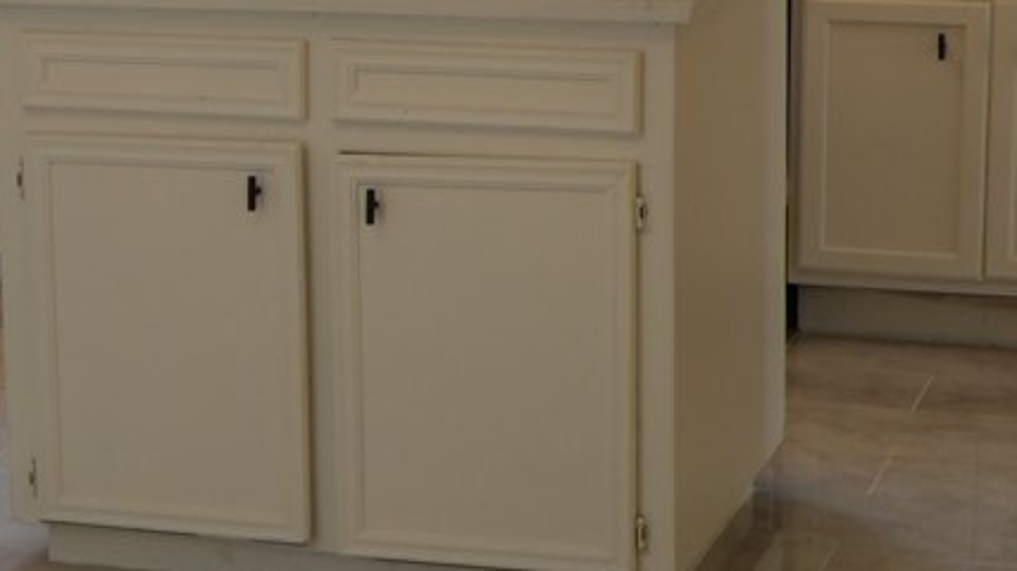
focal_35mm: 107
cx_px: 188
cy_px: 186
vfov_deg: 11.3
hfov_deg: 19.8
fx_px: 2885
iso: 250
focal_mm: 18
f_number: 4
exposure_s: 1/60
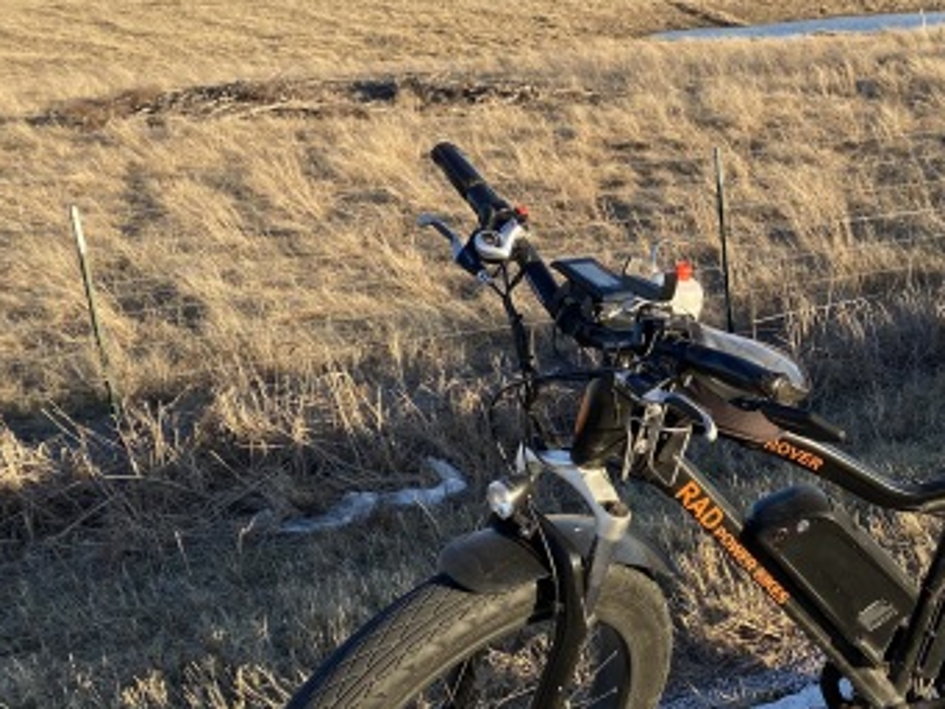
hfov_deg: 36.9
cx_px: 812
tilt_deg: -17.7
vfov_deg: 29.7
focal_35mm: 49
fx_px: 1338
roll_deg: +3.1
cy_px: 370
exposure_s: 1/772
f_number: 1.8
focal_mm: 4.25
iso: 32
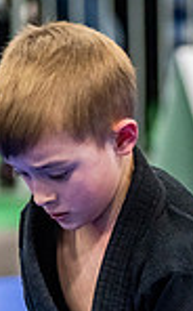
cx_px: 262
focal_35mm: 372
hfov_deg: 3.5
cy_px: 402
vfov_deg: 5.6
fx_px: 3143
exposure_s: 1/500
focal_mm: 93
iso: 5000
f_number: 2.8
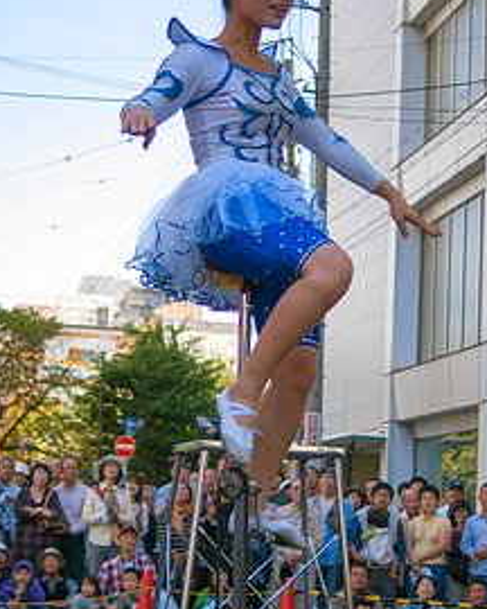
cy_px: 307
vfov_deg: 23.8
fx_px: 1441
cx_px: 231
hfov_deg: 19.2
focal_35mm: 80
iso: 100
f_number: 2.8
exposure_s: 1/500
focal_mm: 30
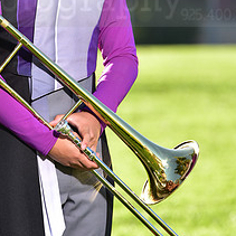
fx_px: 3602
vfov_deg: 3.7
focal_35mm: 467
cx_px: 35
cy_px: -9
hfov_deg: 3.8
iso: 100
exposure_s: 1/200
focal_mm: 200
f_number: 5
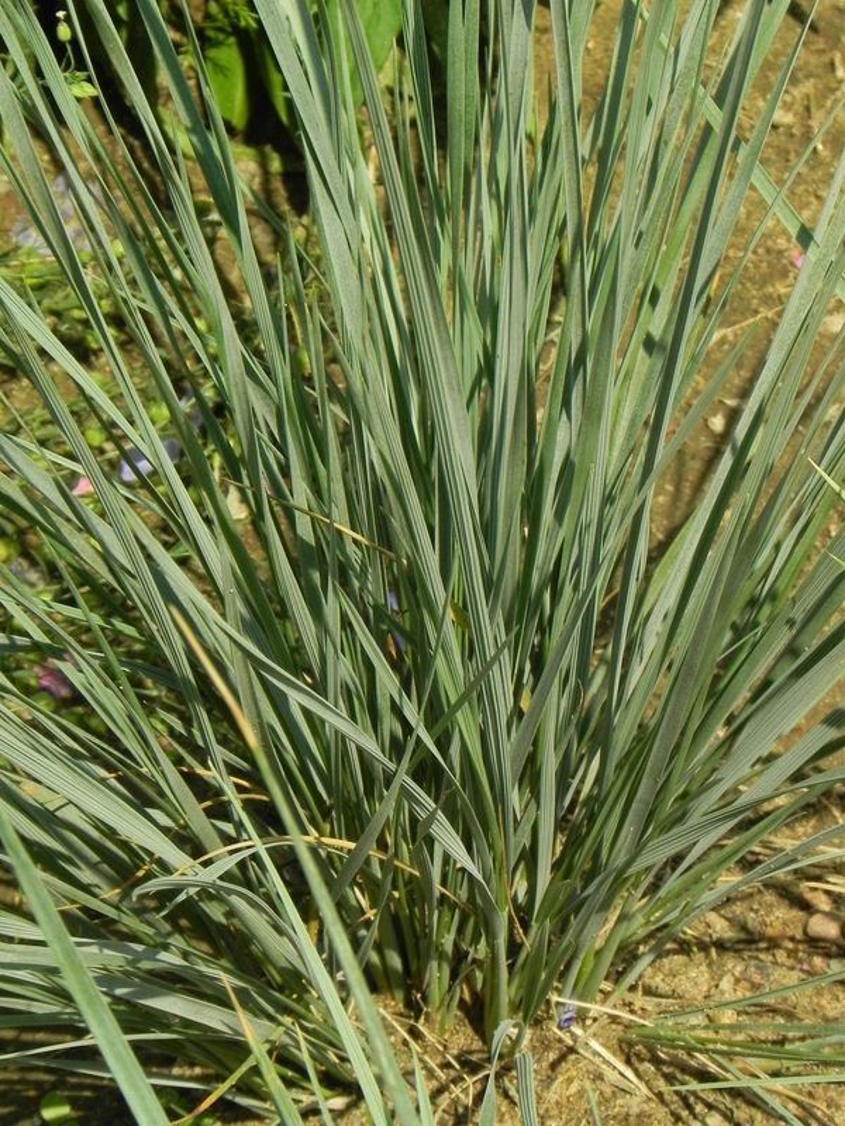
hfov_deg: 7.0
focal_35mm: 212
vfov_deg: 9.3
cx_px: 422
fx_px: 6900
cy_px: 563
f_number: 8
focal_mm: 37.7
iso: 160
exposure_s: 1/400
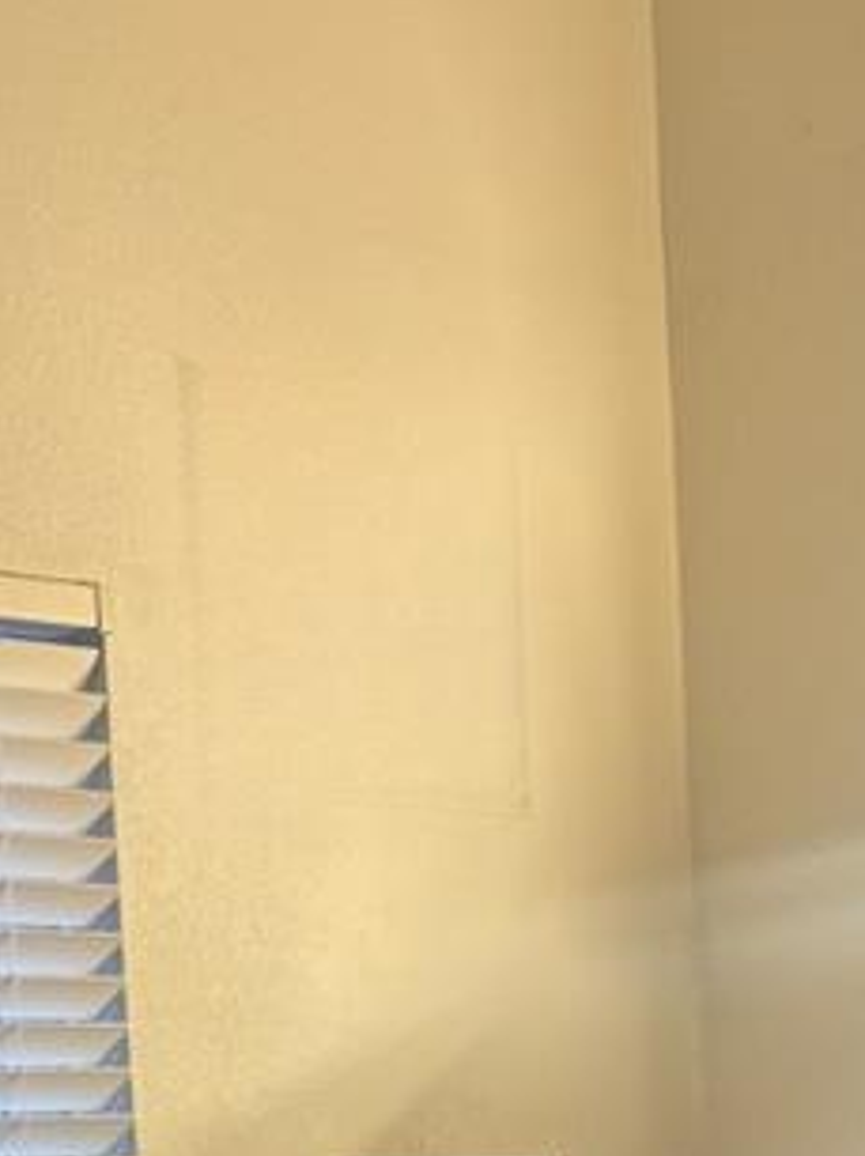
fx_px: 3403
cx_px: 185
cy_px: 1534
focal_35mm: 102
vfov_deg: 17.9
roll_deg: +3.1
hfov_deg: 14.4
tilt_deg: -5.3
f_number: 1.6
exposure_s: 1/60
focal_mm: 5.96
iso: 100
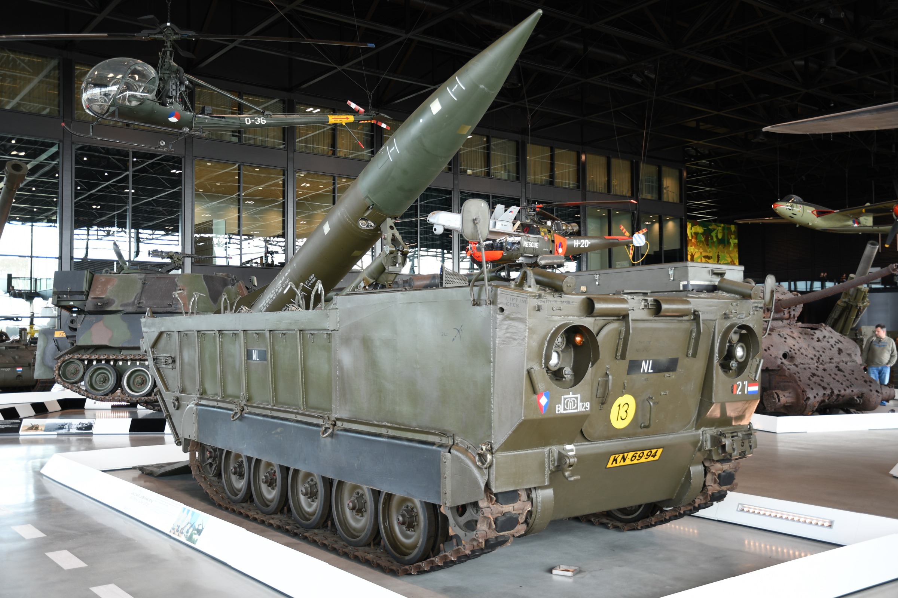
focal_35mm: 33
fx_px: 823
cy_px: 299
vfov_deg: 40.0
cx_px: 449
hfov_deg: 57.2
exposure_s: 1/25
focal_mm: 22
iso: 125
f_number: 3
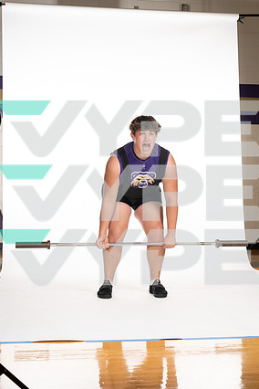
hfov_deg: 23.8
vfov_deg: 35.1
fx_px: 615
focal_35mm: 57
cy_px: 194
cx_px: 132
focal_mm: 54
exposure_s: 1/250
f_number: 5.6
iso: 250
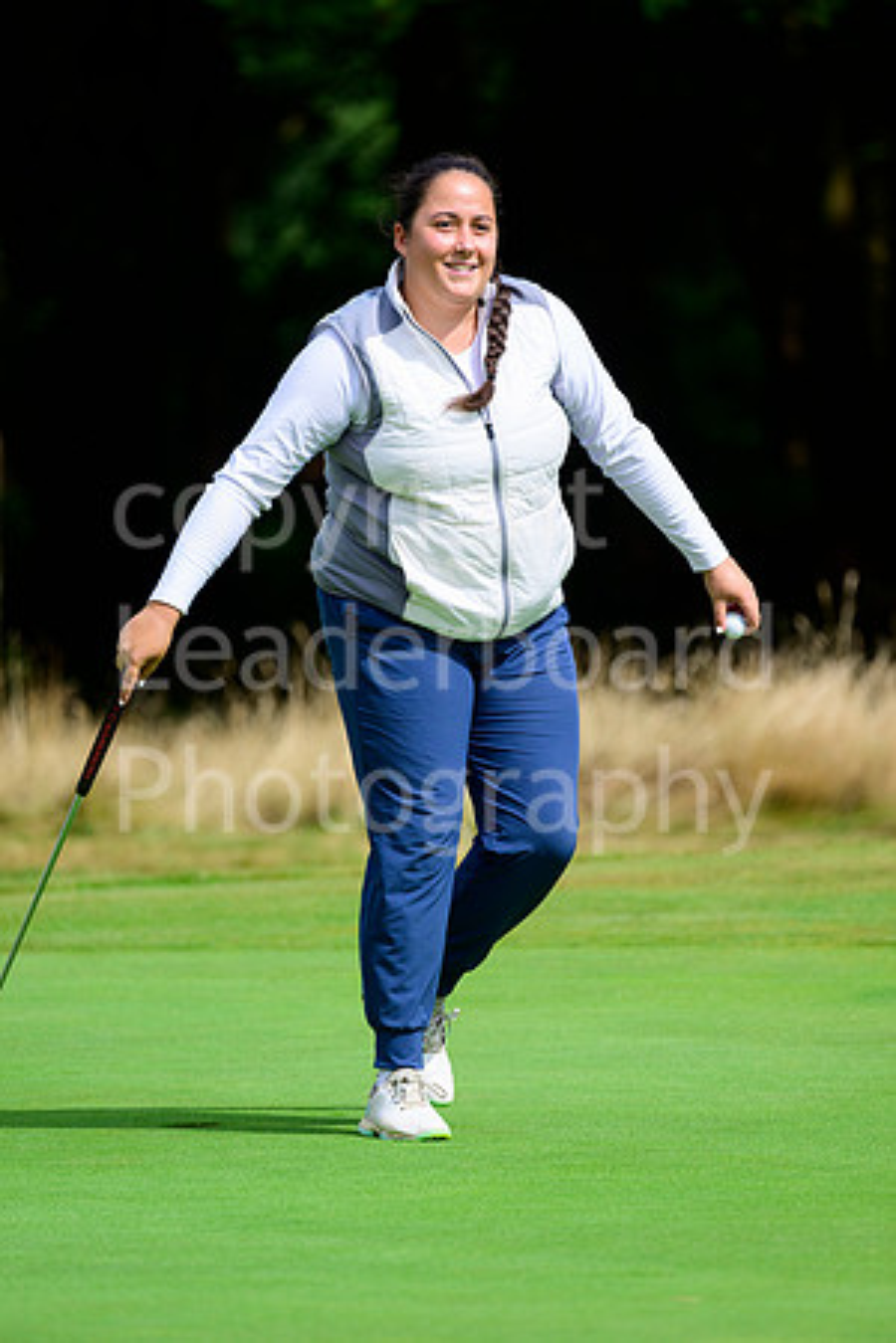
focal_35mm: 340
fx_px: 12692
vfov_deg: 6.1
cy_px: 672
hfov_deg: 4.0
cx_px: 448
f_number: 6.3
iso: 800
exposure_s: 1/3200
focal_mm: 340
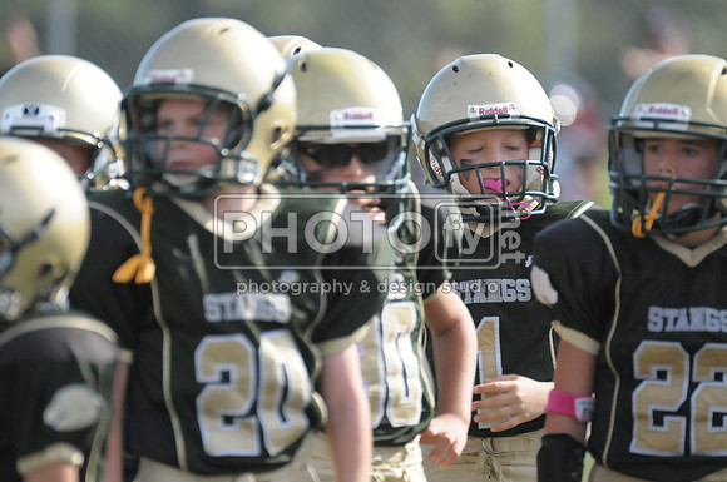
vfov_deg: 2.4
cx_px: 364
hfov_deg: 3.6
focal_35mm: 570
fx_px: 11495
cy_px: 241
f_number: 4
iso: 1600
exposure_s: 1/4000
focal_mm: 380
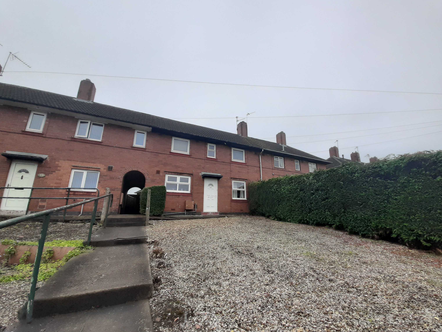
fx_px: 179
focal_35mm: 14
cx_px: 233
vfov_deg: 85.6
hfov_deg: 102.0
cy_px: 171
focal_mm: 1.42
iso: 40
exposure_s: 1/175
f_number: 2.2
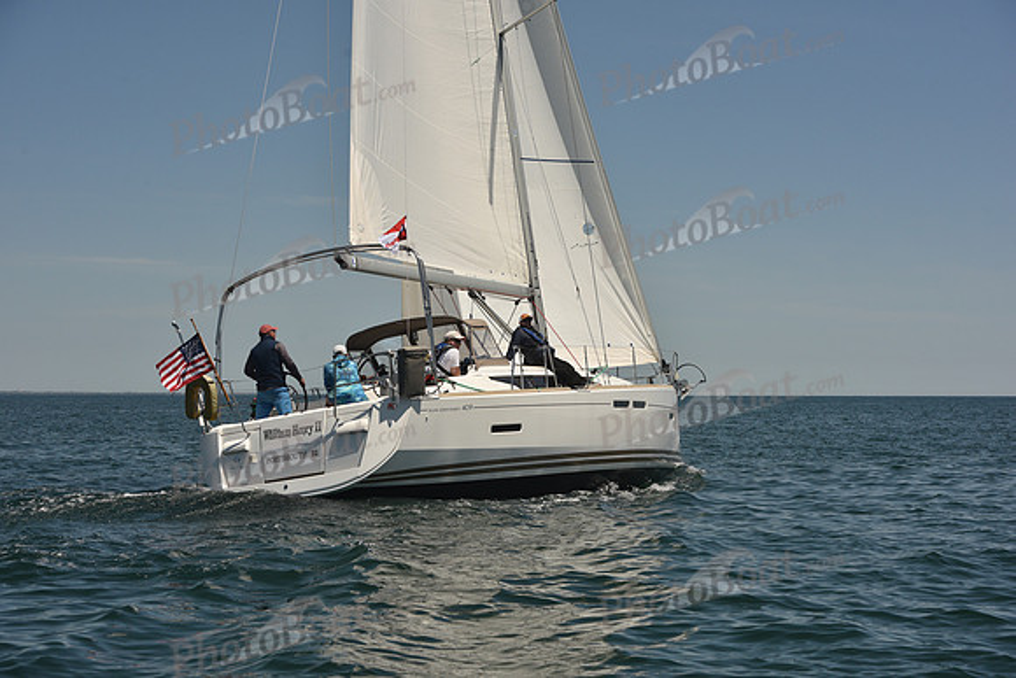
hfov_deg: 28.8
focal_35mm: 70
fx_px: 1976
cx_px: 508
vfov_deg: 19.5
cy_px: 339
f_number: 8
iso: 250
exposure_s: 1/800
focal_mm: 70
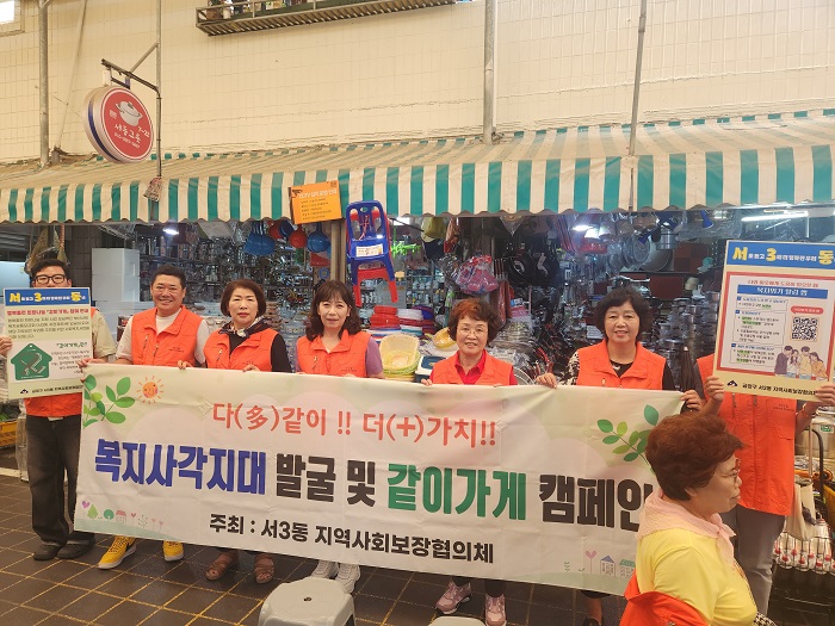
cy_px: 313
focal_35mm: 23
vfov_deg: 58.9
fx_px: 555
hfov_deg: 73.9
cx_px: 418
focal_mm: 5.4
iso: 100
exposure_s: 1/180
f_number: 1.8
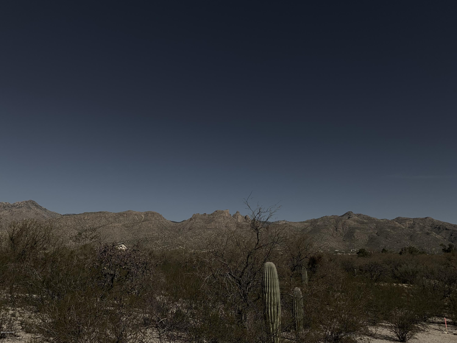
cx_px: 228
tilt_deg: +16.1
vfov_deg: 53.1
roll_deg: -1.6
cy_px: 172
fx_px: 343
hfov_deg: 67.3
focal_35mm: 26
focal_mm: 4.25
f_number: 1.8
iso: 25
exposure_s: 1/5128
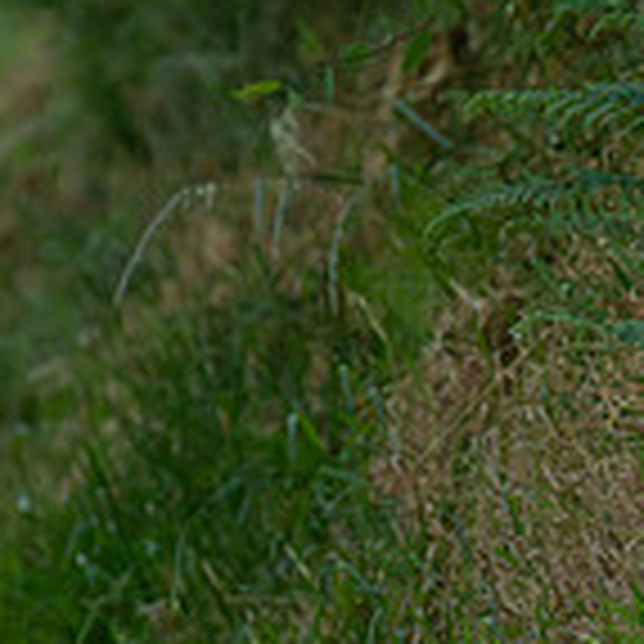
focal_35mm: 1384
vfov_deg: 1.3
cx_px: -497
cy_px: 606
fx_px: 29131
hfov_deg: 1.3
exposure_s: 1/1000
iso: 250
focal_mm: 200
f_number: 3.5
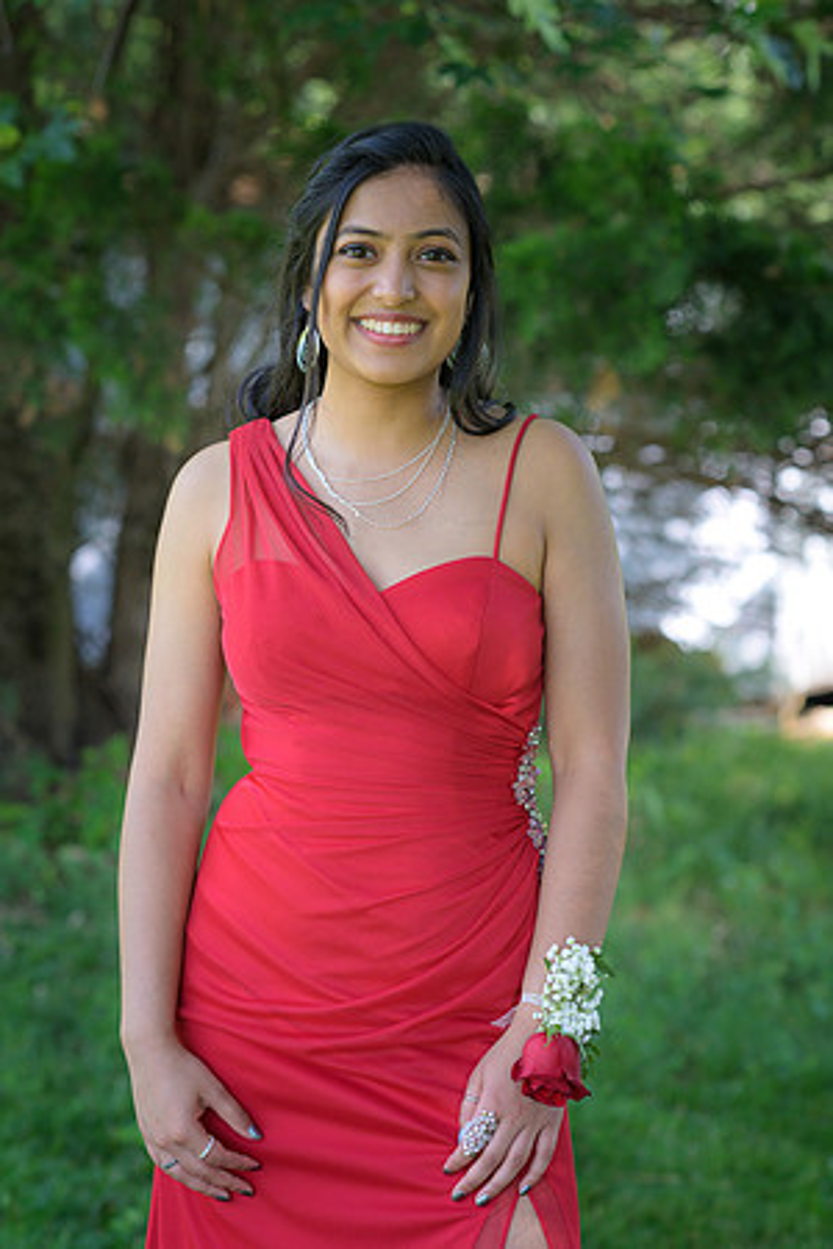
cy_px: 624
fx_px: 2950
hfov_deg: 16.1
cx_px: 416
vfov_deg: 23.9
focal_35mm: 85
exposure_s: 1/320
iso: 400
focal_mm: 85
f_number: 3.5
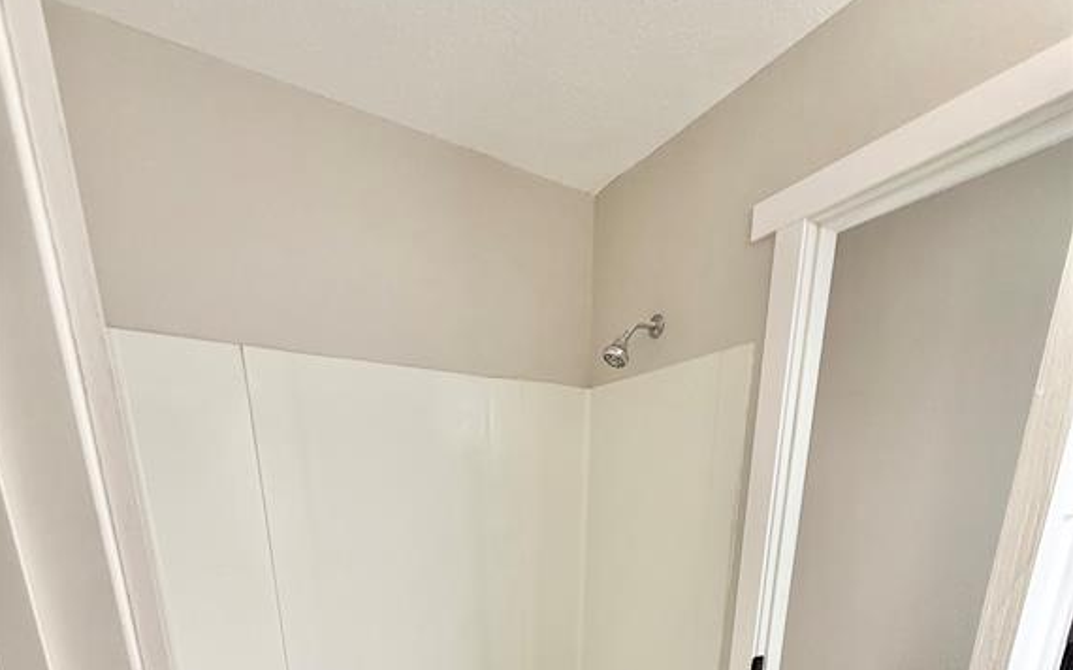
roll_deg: -0.5
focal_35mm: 20
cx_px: 533
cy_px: 700
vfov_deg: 47.2
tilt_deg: -17.5
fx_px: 585
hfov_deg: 85.1
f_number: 2.2
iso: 200
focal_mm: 2.22
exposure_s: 1/99
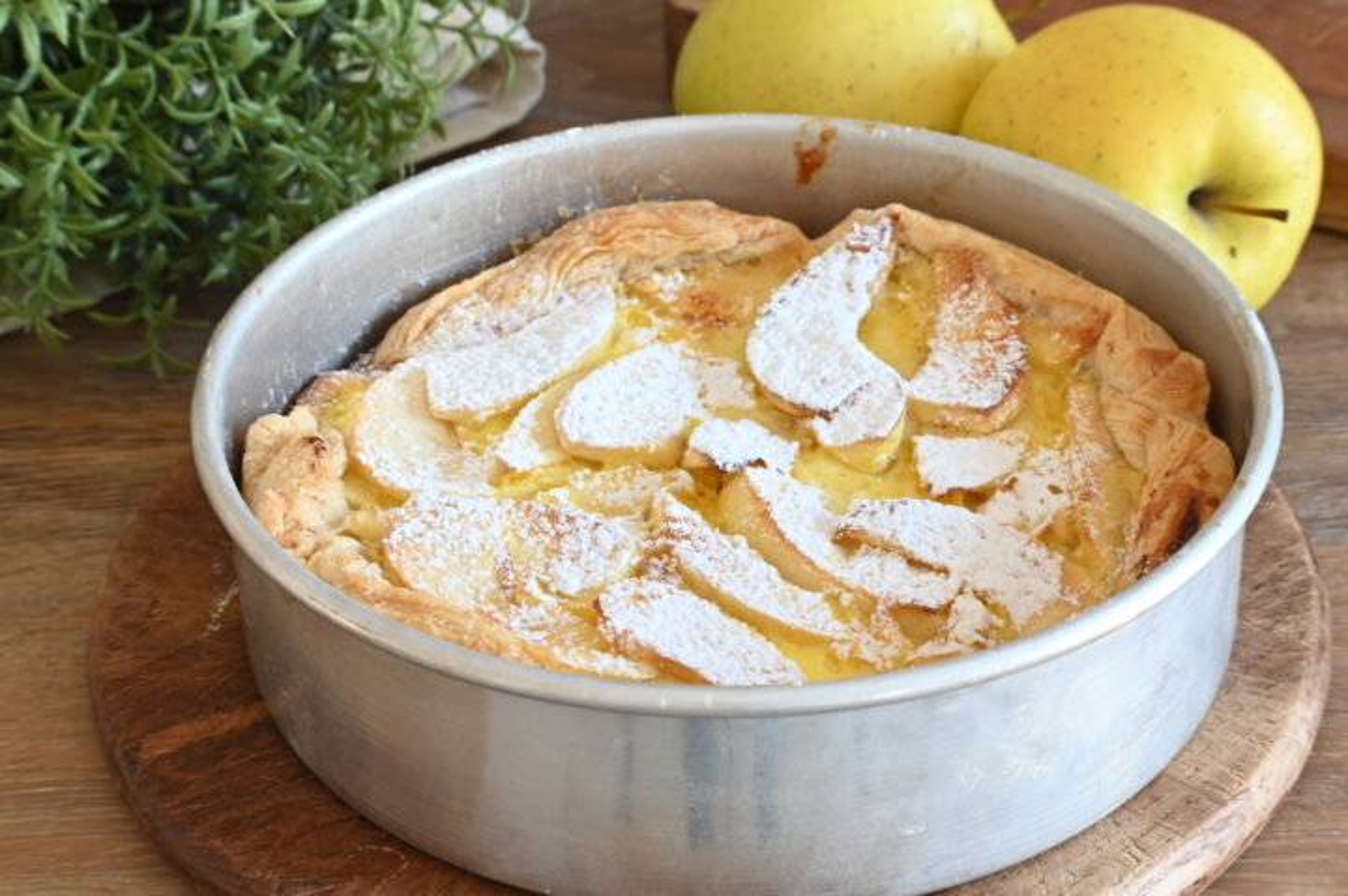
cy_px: 448
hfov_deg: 25.1
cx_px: 674
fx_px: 3031
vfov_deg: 16.8
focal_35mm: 81
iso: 640
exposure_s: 1/5
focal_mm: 54
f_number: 10
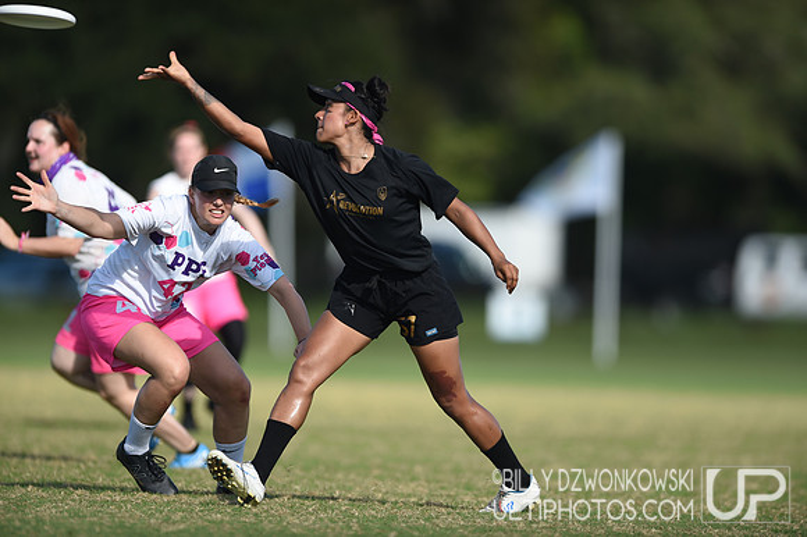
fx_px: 8961
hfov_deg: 5.2
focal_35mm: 400
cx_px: 404
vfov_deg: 3.4
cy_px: 268
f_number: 2.8
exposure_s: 1/1600
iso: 100
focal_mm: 400
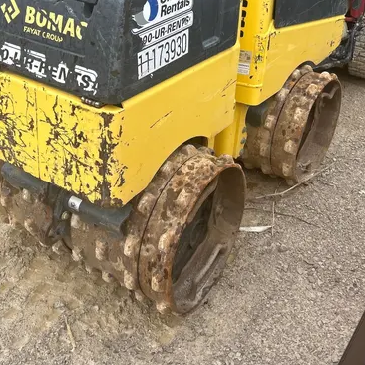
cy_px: 101
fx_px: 549
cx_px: 156
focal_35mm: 46
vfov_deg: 36.1
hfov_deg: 36.7
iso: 50
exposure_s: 1/791
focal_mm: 5.7
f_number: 1.5
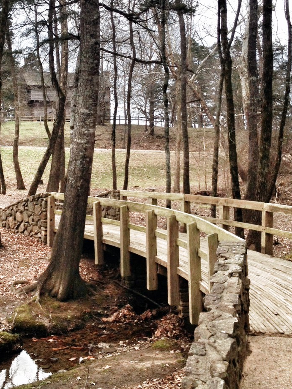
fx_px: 697
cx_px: 81
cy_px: 135
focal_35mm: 62
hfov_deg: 23.5
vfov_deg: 31.0
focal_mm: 4.28
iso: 50
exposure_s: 1/581
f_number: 2.4
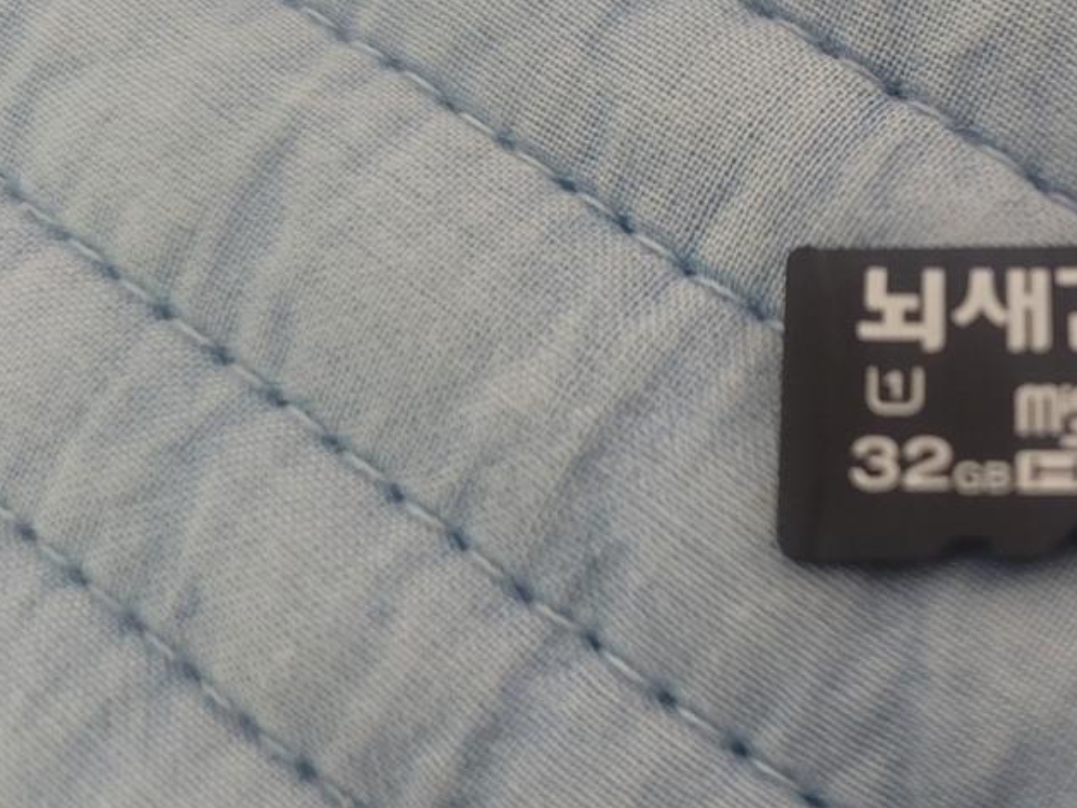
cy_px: 371
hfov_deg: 34.1
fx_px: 1649
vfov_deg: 27.5
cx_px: 983
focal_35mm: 53
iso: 640
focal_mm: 5.4
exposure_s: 1/24
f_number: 1.8
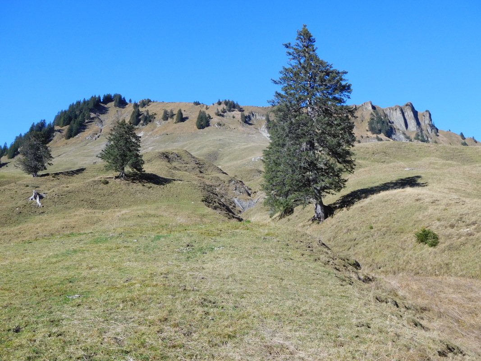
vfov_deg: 44.2
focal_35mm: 32
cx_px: 240
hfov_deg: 56.8
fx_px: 445
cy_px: 180
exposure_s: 1/800
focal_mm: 5.7
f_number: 3.6
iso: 125
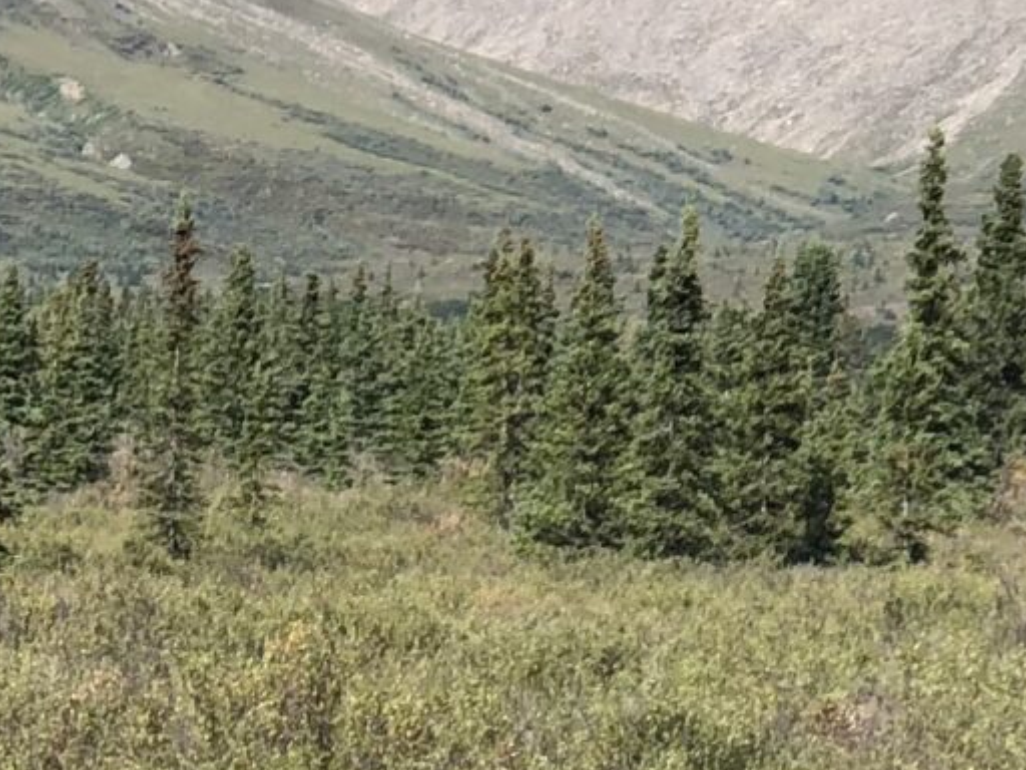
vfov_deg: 5.2
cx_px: 8
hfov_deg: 6.9
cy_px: 1015
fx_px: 8447
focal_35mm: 285
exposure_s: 1/358
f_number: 2.8
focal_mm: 6.6
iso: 20
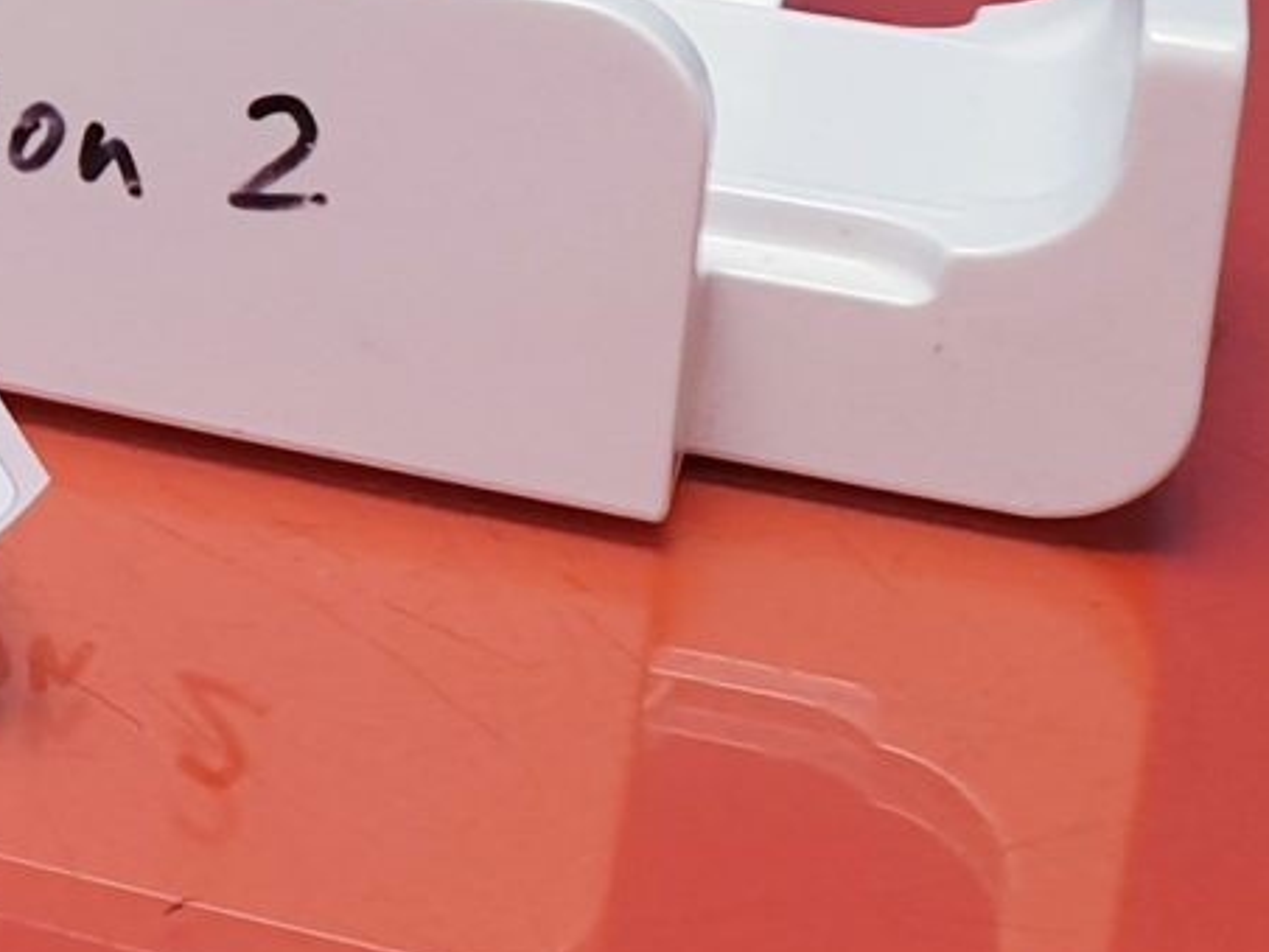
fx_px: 5390
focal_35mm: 147
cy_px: -442
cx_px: -1969
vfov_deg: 9.8
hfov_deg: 10.9
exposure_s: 1/50
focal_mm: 4.3
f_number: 2.4
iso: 64
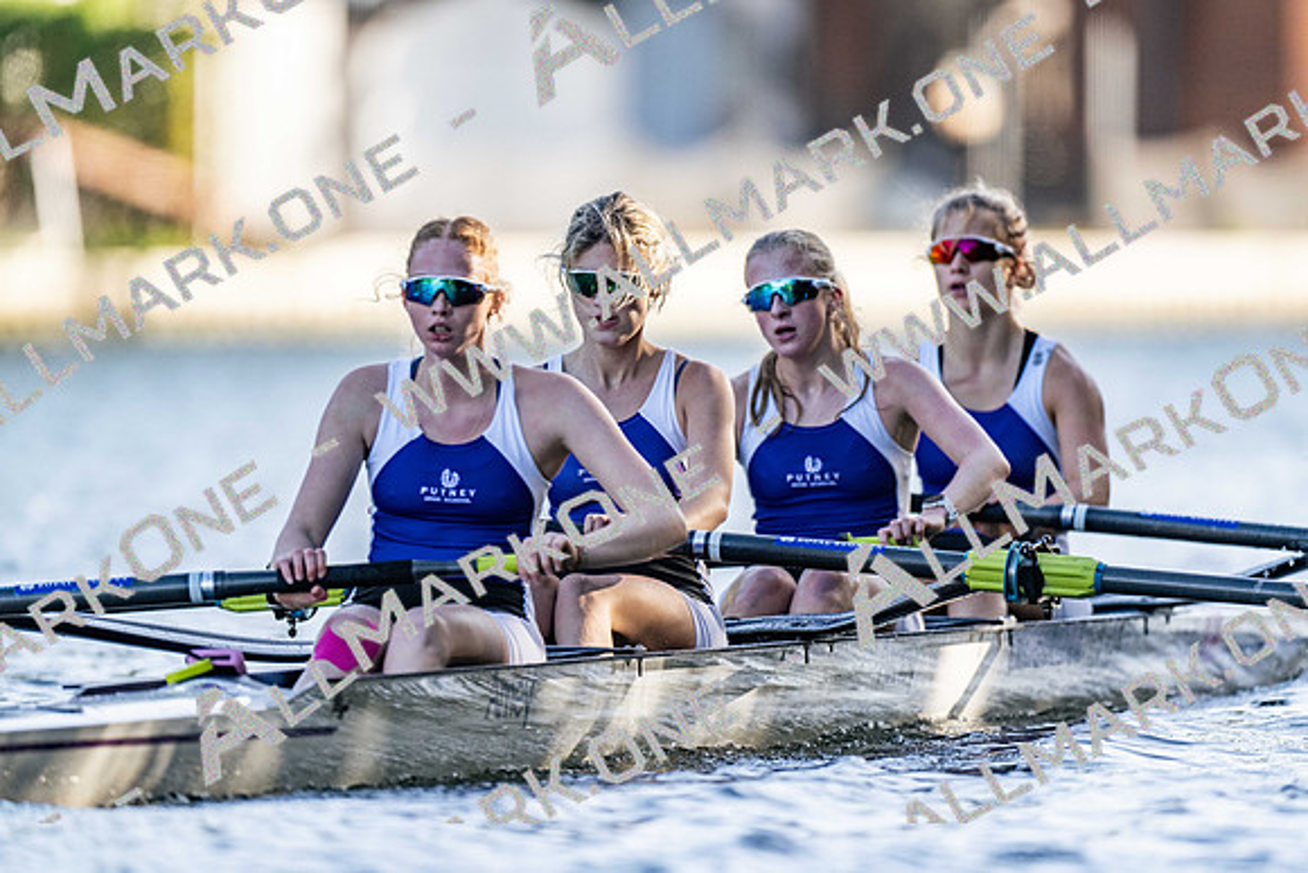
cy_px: 436
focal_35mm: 600
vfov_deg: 2.3
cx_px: 654
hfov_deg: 3.4
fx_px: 21804
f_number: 4
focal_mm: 600
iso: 560
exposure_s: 1/2500
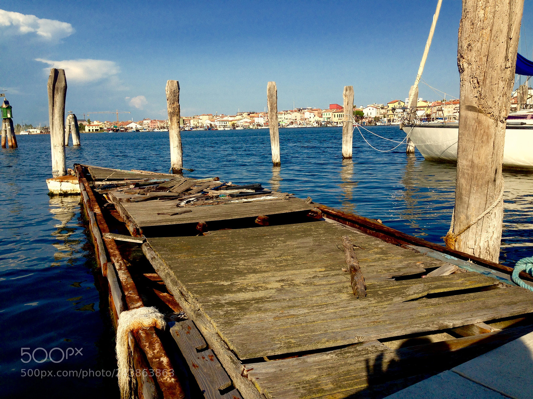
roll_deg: +1.4
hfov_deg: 55.4
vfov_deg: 42.9
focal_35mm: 33
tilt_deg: -4.7
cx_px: 266
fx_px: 508
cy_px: 200
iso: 50
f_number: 2.4
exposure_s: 1/1550
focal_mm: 4.12
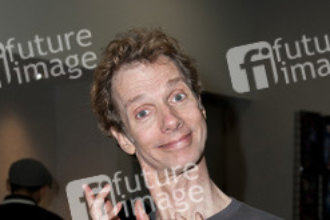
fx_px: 504
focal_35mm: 55
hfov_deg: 36.2
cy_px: 261
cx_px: 174
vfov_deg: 22.7
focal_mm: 34
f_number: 4
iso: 400
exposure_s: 1/400
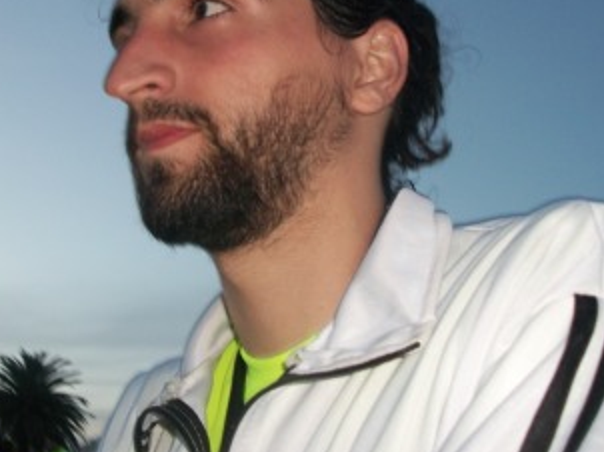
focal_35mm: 53
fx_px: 924
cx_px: 276
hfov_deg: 36.2
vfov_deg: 27.1
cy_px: 105
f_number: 2.9
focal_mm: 5.7
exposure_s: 1/30
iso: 80
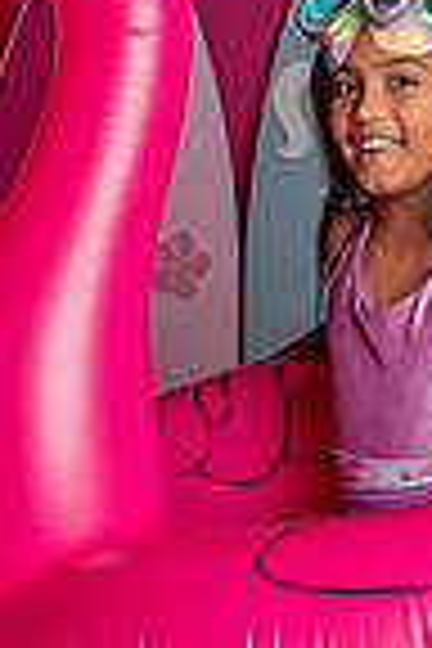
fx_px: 1692
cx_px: 238
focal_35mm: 94
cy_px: 441
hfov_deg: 14.5
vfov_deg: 21.6
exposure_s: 1/200
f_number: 6.3
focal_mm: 30
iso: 500
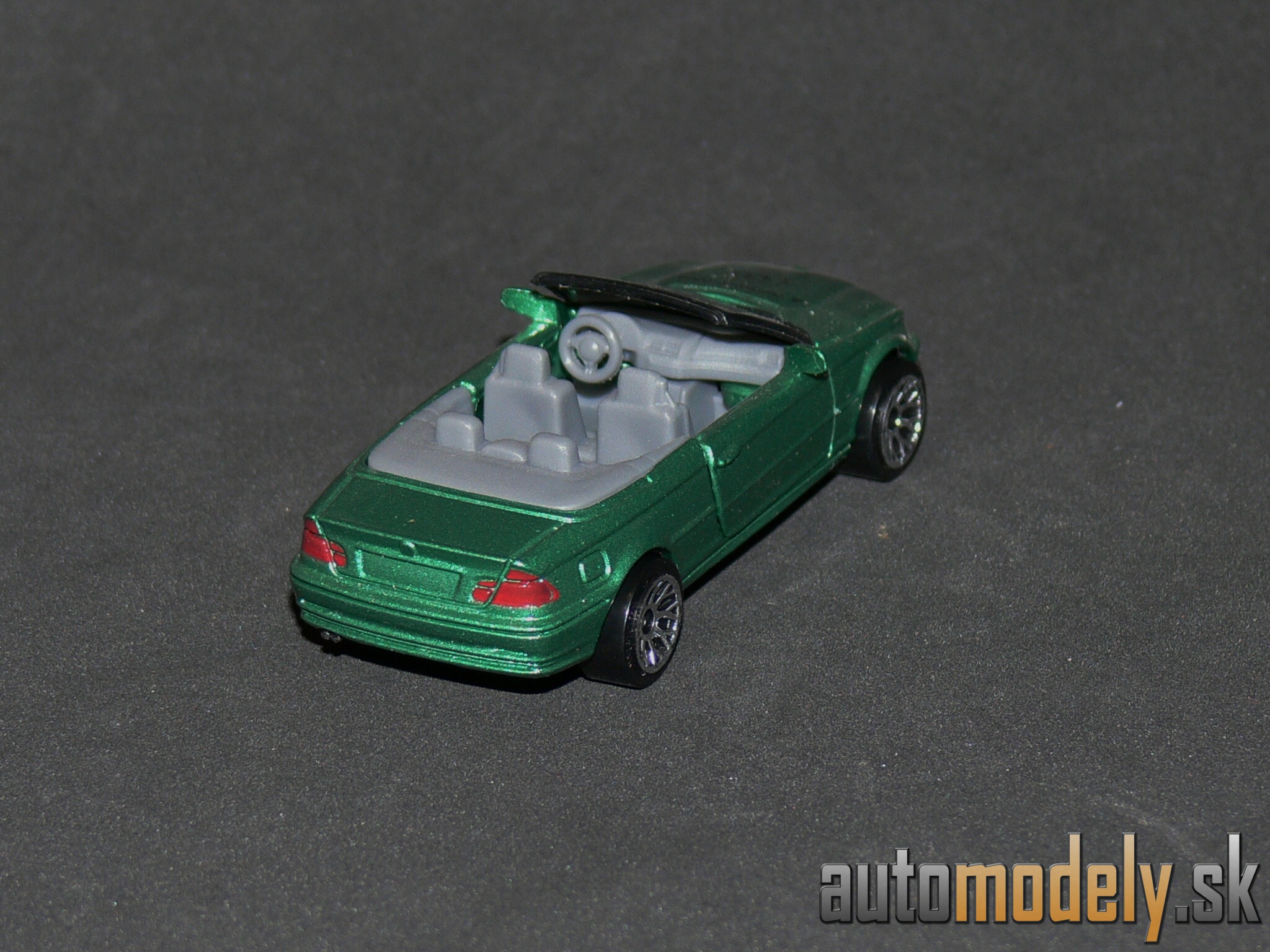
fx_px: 6310
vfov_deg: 8.6
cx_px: 635
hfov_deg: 11.5
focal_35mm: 172
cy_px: 476
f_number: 3.6
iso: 100
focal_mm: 22.9
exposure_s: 1/30
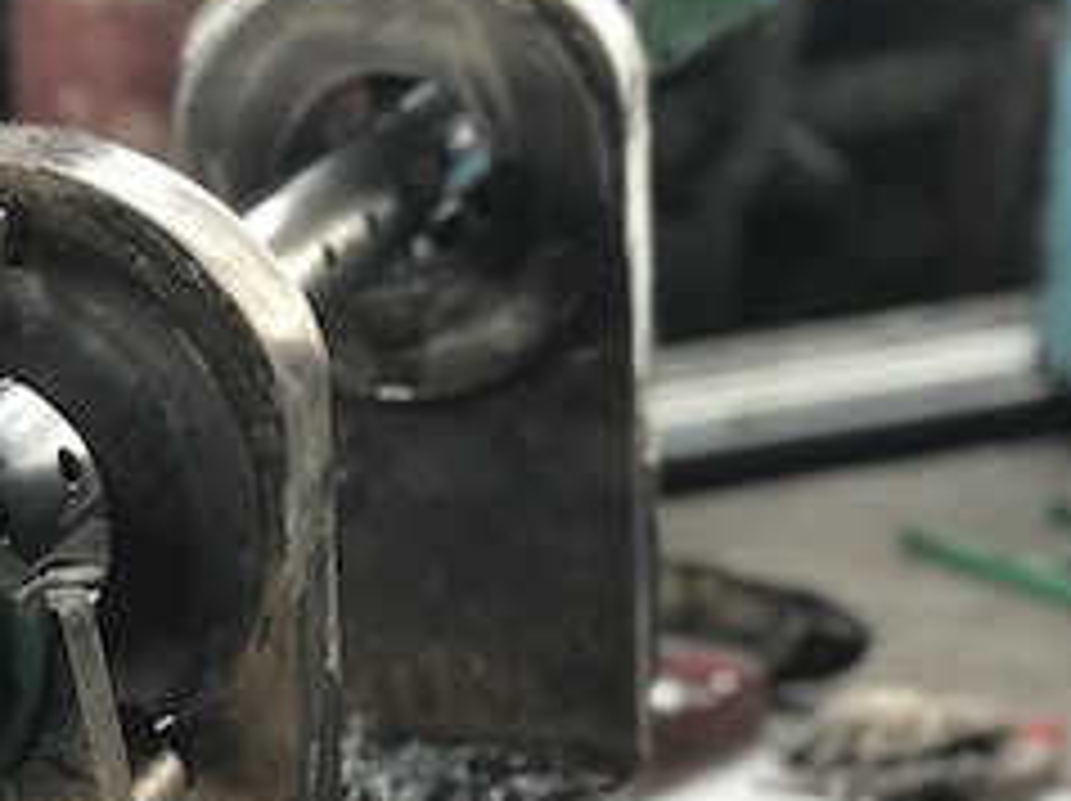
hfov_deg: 16.2
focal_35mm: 120
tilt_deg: -14.6
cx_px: 104
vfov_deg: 12.3
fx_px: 3709
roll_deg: +2.4
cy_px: 524
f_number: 2.8
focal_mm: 6.6
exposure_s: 1/50
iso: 125
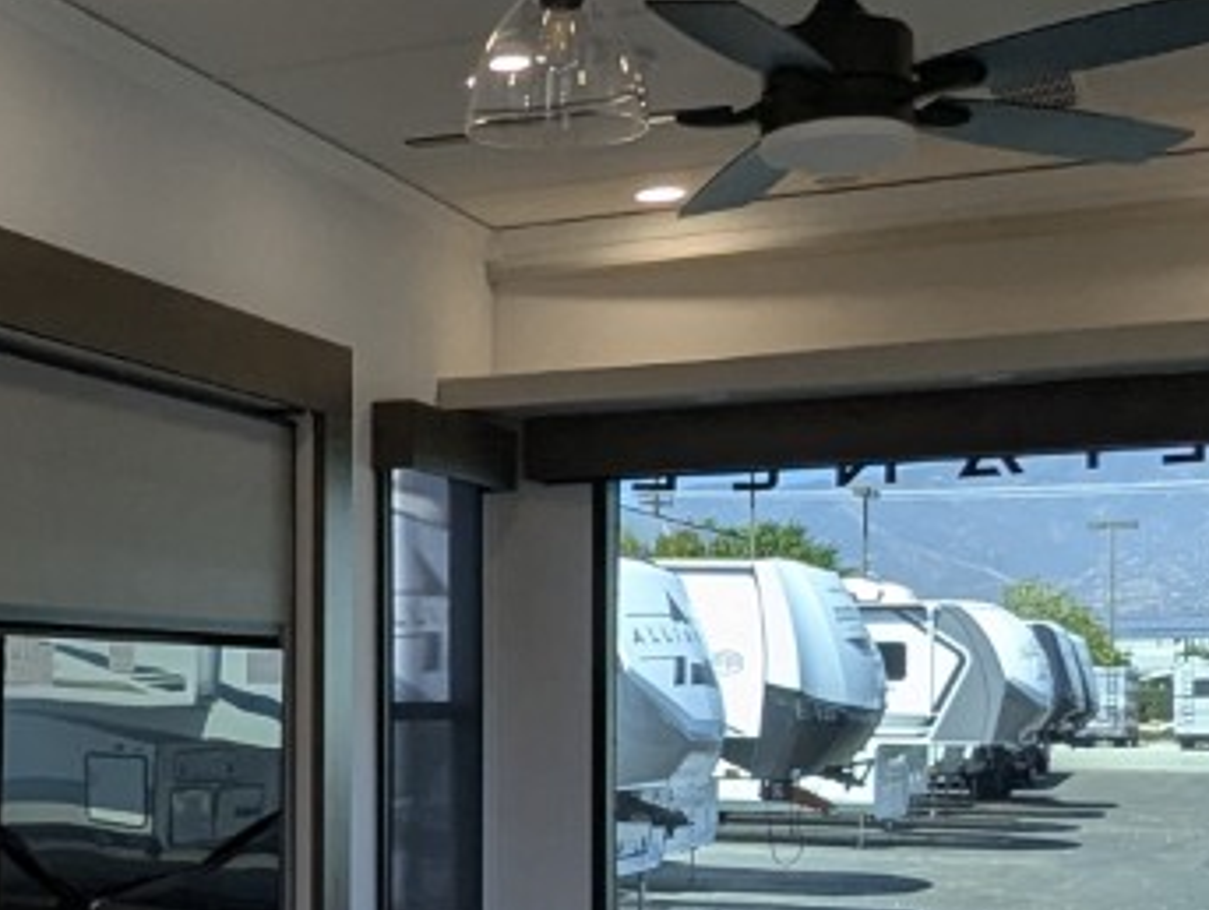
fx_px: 2273
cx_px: 129
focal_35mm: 65
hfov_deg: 28.7
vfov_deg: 22.3
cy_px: 755
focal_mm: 2.35
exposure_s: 1/225
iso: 137
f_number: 2.2
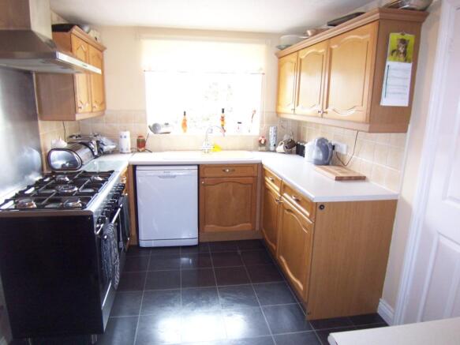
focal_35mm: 23
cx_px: 230
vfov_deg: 58.9
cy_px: 172
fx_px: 306
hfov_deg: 73.9
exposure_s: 1/30
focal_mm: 3.8
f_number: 2.8
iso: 200
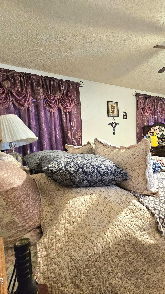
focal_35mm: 19
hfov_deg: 51.1
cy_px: 147
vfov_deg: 89.6
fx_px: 148
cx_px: 151
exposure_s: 1/30
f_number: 2.2
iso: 500
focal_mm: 2.2
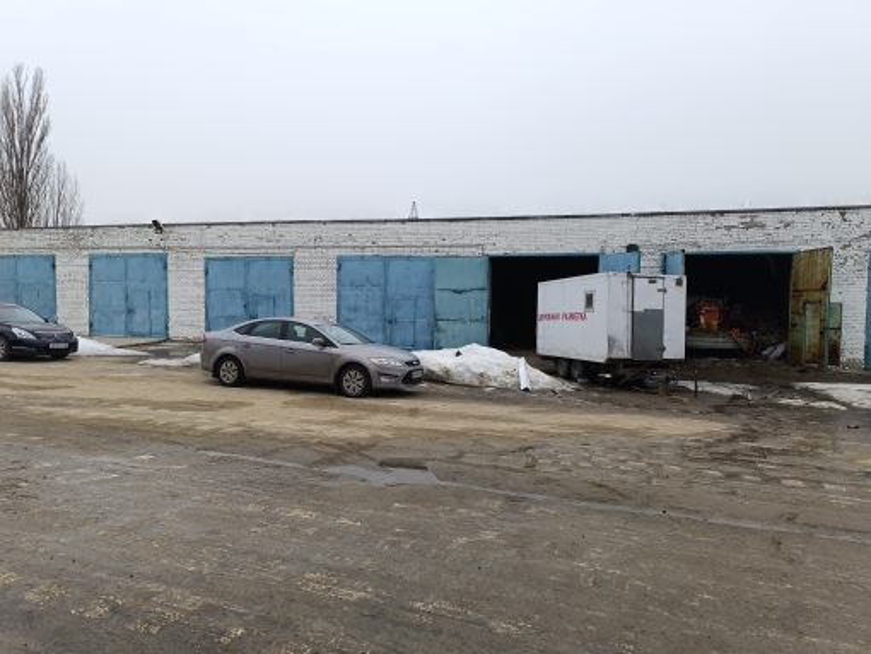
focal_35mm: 24
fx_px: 604
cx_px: 436
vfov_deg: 56.9
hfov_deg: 71.6
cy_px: 327
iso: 50
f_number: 1.65
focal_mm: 6.14
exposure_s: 1/292
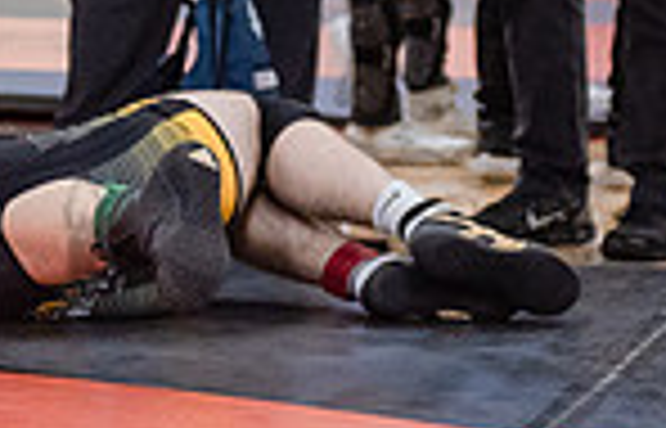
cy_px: 129
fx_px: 6566
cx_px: -373
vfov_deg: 3.7
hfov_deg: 5.7
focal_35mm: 359
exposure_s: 1/400
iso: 4000
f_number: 3.5
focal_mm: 80
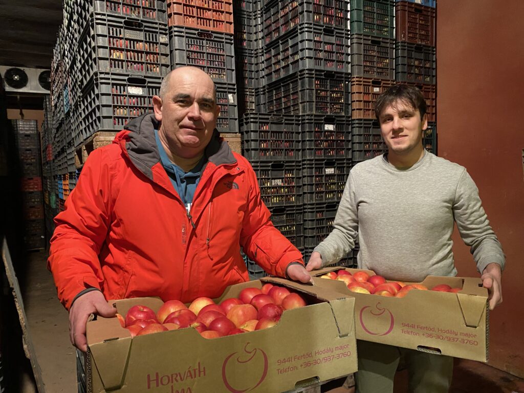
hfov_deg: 67.3
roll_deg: +1.9
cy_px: 196
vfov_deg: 53.1
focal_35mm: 26
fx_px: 394
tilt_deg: -2.8
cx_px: 262
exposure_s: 1/33
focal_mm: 4.25
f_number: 1.8
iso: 500
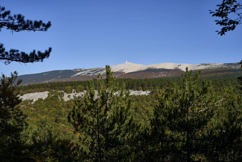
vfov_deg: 27.0
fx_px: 336
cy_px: 81
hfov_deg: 39.6
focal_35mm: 50
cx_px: 121
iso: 125
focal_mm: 50
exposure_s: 1/2000
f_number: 4.5
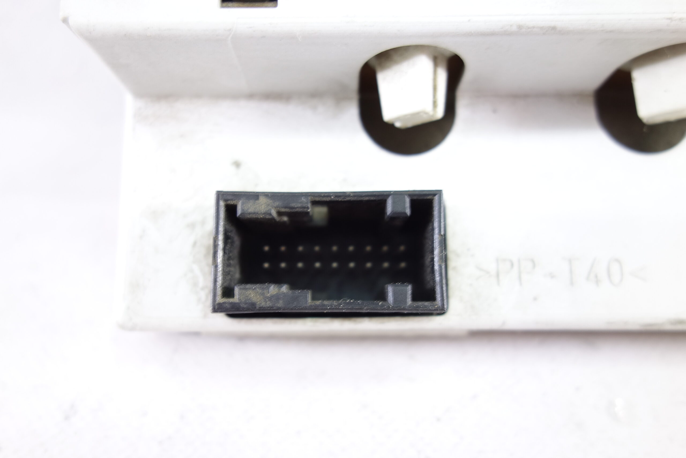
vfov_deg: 46.4
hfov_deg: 65.5
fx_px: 534
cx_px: 343
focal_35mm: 28
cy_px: 229
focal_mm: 10.4
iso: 125
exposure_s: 1/13
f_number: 2.8
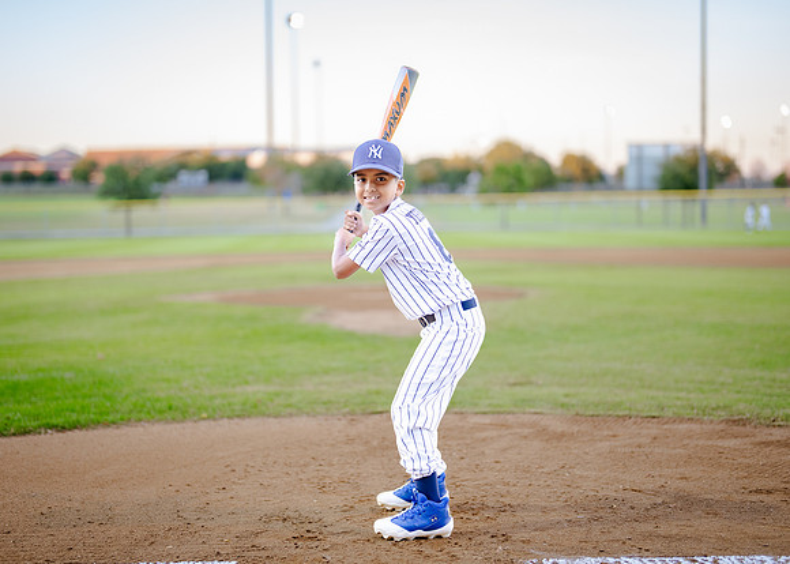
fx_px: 1346
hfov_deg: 32.7
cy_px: 289
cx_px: 374
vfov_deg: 23.7
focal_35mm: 60
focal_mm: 50
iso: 320
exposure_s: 1/640
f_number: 1.2
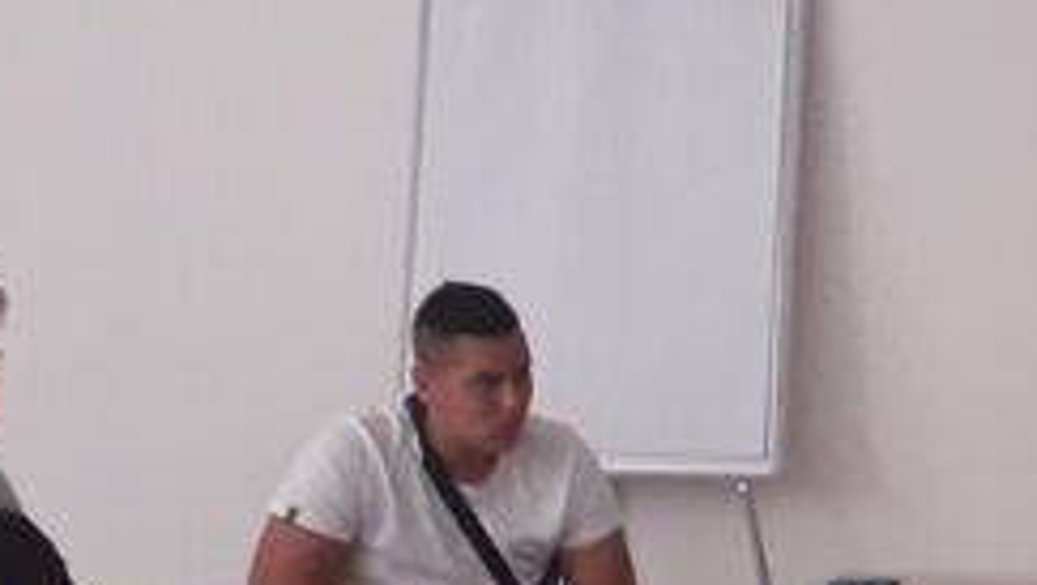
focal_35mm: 124
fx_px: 3412
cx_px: 1165
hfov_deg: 16.7
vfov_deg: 9.8
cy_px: 440
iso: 200
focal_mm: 3.6
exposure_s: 1/33
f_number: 1.9
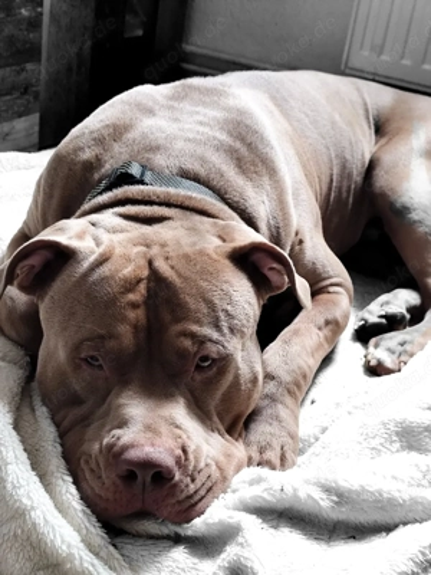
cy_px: 288
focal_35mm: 46
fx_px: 764
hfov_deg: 31.5
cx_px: 216
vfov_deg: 41.2
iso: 800
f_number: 1.65
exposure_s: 1/25
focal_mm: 6.19
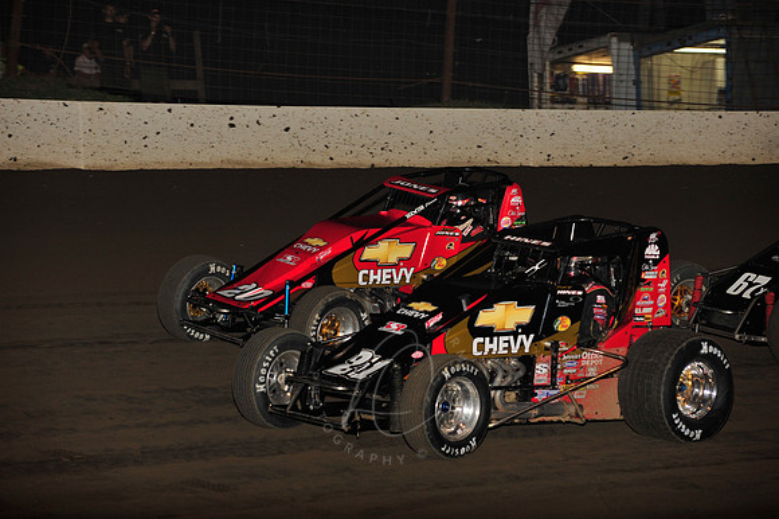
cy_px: 260
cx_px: 390
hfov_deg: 13.3
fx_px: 3352
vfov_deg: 8.8
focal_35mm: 155
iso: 800
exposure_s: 1/320
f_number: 6.3
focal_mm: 155
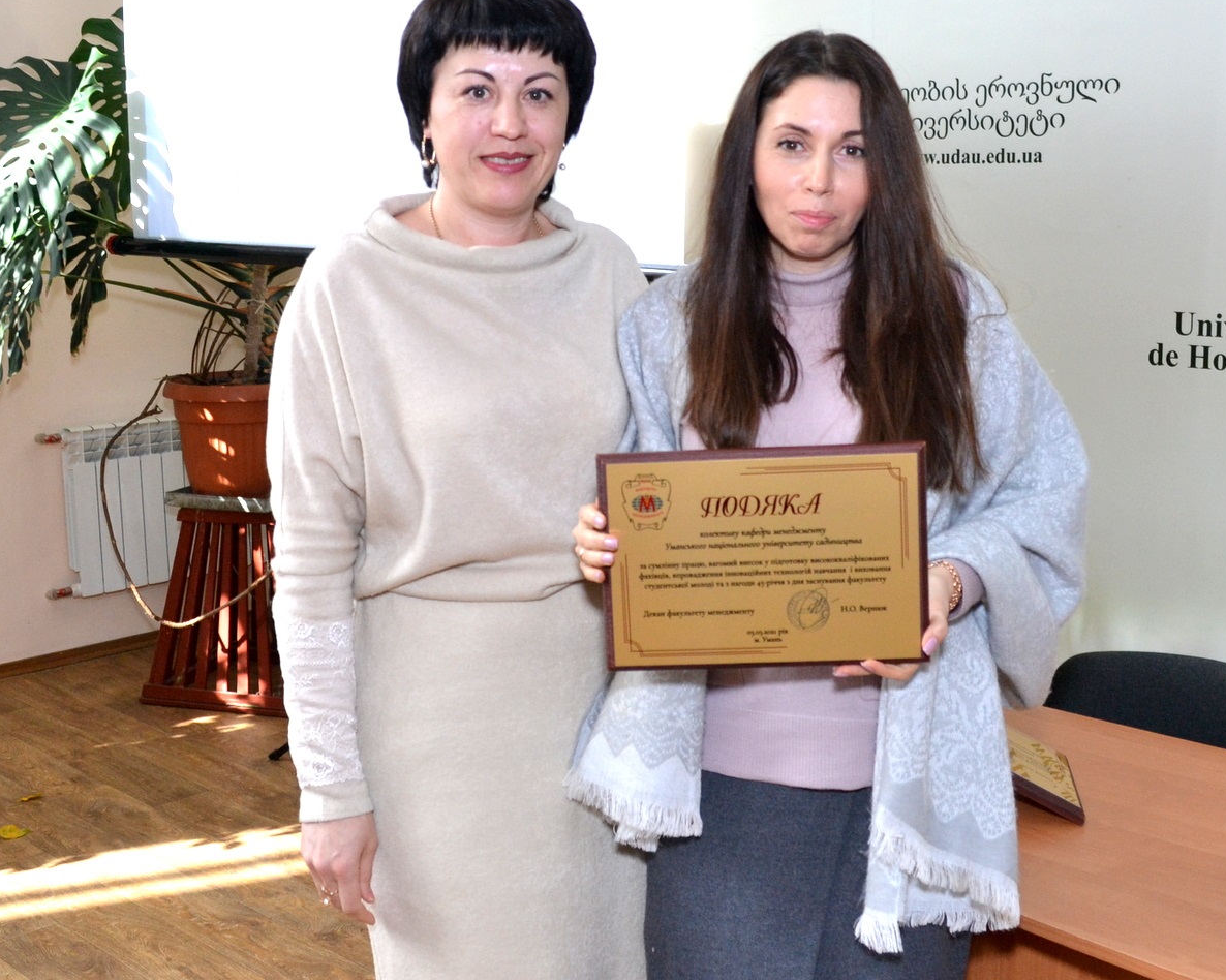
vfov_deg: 39.1
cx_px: 694
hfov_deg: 47.8
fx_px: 1378
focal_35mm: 38
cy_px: 456
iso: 720
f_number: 6.3
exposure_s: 1/200
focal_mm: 20
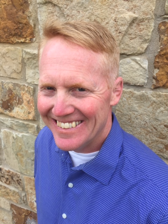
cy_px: 112
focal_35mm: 29
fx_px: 188
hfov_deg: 48.2
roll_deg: -1.1
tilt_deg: -22.5
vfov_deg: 61.7
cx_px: 84
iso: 32
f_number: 2.2
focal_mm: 4.15
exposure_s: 1/341
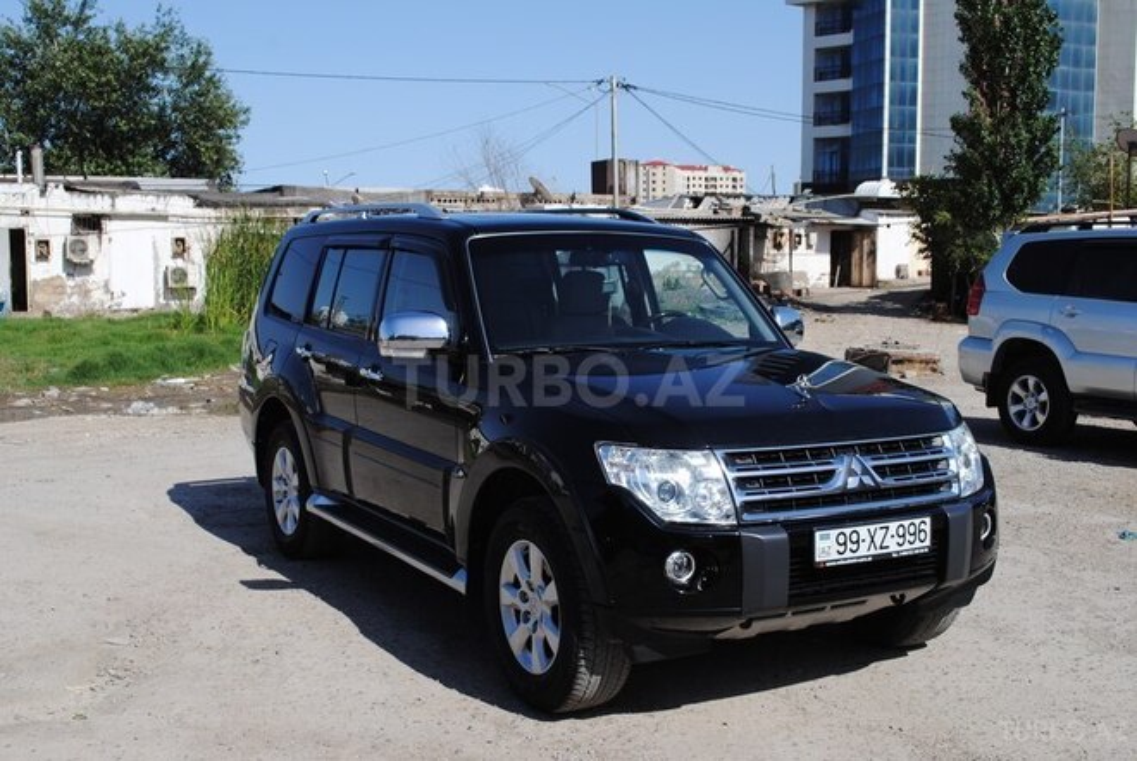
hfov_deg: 49.5
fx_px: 1233
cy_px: 380
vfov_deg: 34.3
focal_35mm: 39
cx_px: 568
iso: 100
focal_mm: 26
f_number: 9
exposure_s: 1/320
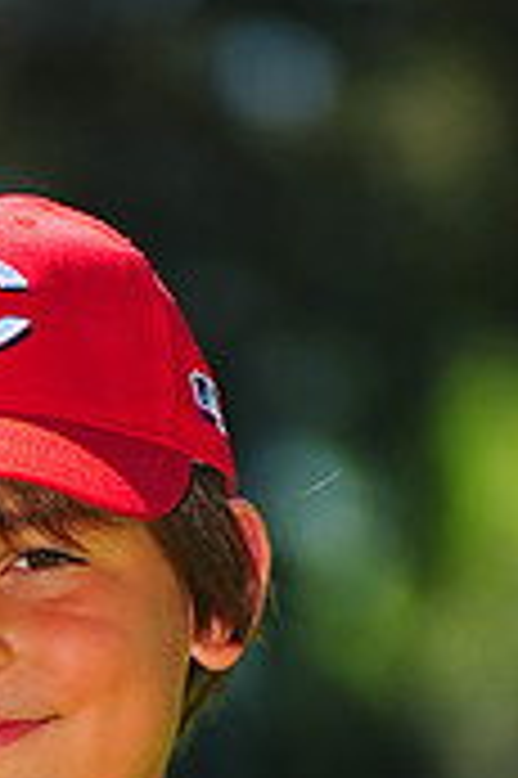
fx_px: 13083
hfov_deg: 2.3
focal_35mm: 605
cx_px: -50
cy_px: 1214
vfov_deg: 3.4
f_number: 4.5
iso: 200
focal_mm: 180
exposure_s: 1/800
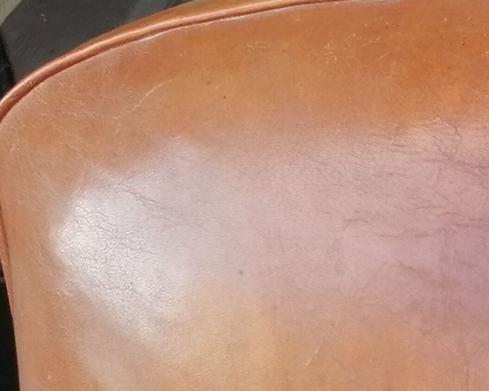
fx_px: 2562
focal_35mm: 177
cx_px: 597
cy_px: 469
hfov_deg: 10.7
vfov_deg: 8.6
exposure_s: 1/129
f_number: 1.8
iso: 50
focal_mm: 3.62
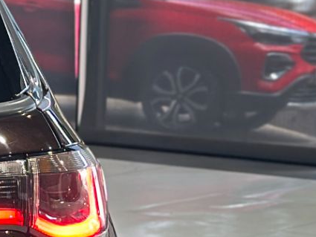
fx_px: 1981
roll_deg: -0.1
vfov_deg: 6.8
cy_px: 233
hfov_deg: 8.6
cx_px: -318
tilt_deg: -9.1
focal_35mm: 217
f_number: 1.78
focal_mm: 6.86
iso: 125
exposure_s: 1/60
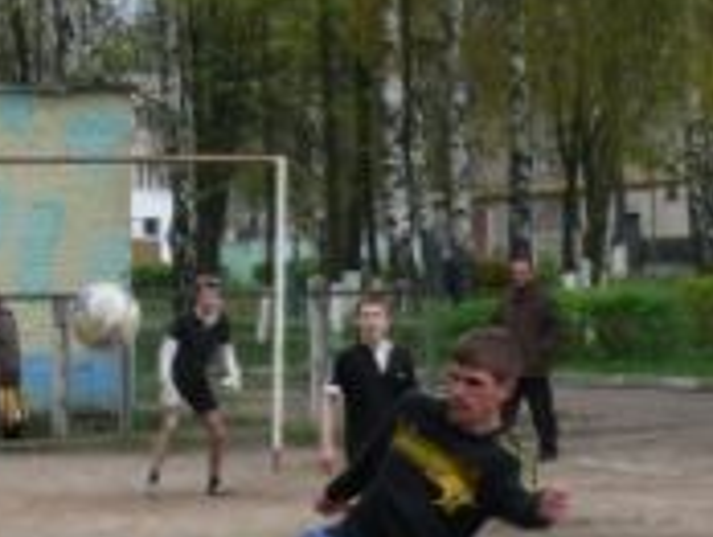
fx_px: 5033
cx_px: 361
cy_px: 615
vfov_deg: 6.1
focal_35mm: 244
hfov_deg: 8.1
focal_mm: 11.6
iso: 100
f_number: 5.6
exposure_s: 1/250
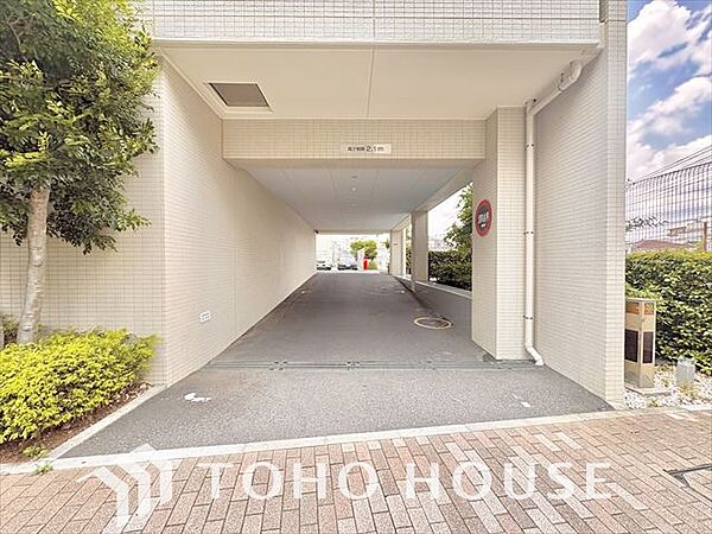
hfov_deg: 102.1
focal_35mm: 14
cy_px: 267
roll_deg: +0.6
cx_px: 356
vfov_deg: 85.7
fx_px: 288
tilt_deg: -0.8
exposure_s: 1/453
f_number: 2.2
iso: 64
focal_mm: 2.22
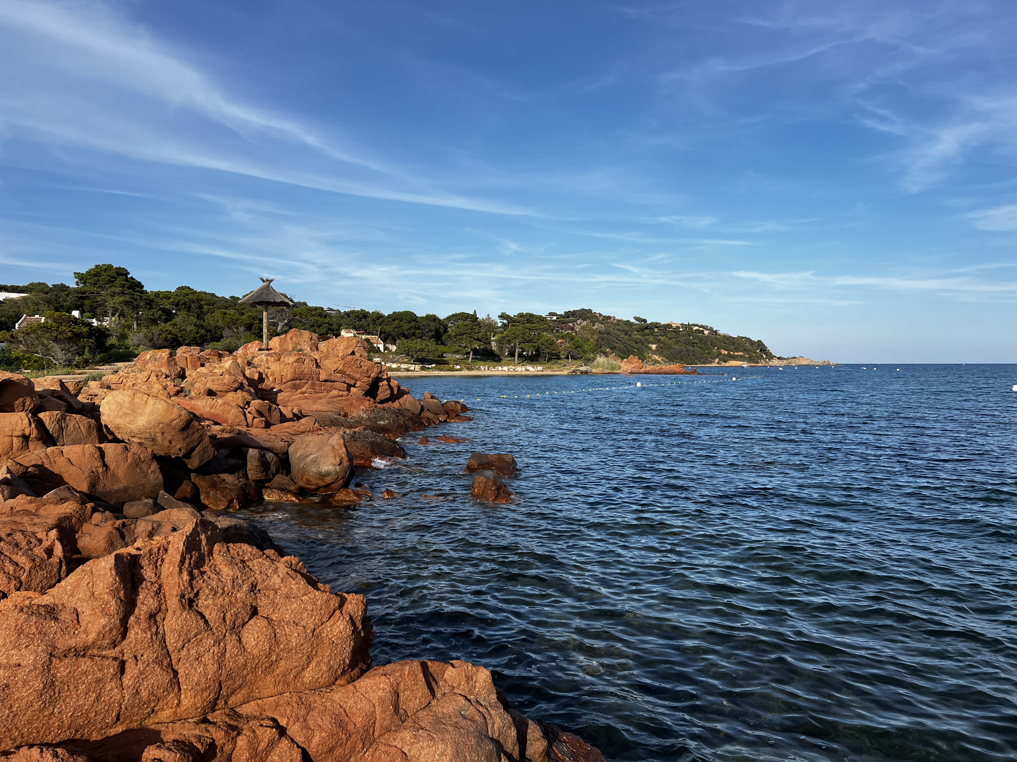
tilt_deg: -1.7
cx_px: 508
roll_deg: +0.3
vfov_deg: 53.1
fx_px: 764
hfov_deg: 67.3
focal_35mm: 26
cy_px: 381
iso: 50
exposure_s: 1/3831
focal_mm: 5.7
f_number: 1.5
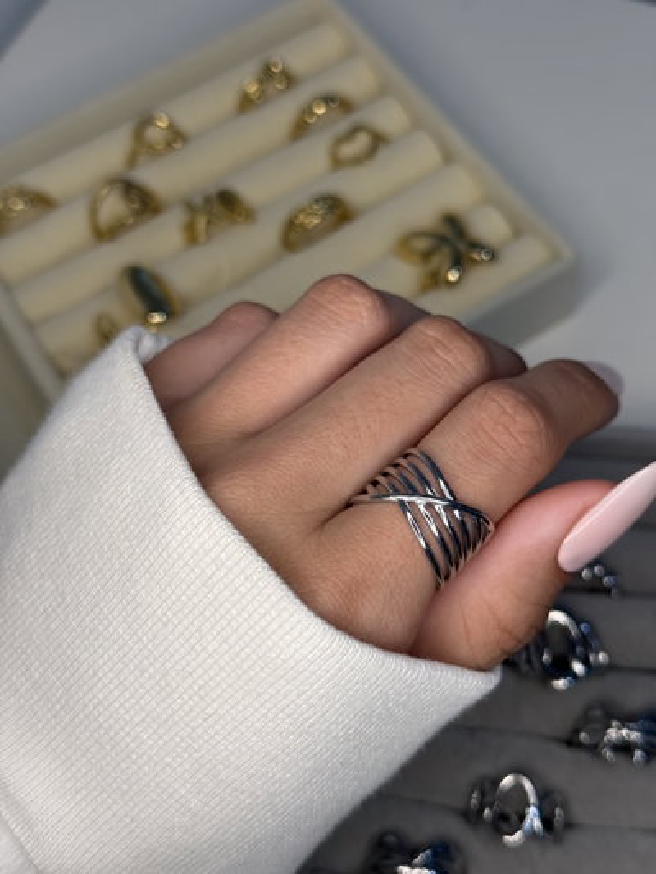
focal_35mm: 48
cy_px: 437
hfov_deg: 30.3
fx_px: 1212
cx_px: 328
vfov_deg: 39.6
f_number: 1.78
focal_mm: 6.76
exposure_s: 1/119
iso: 80
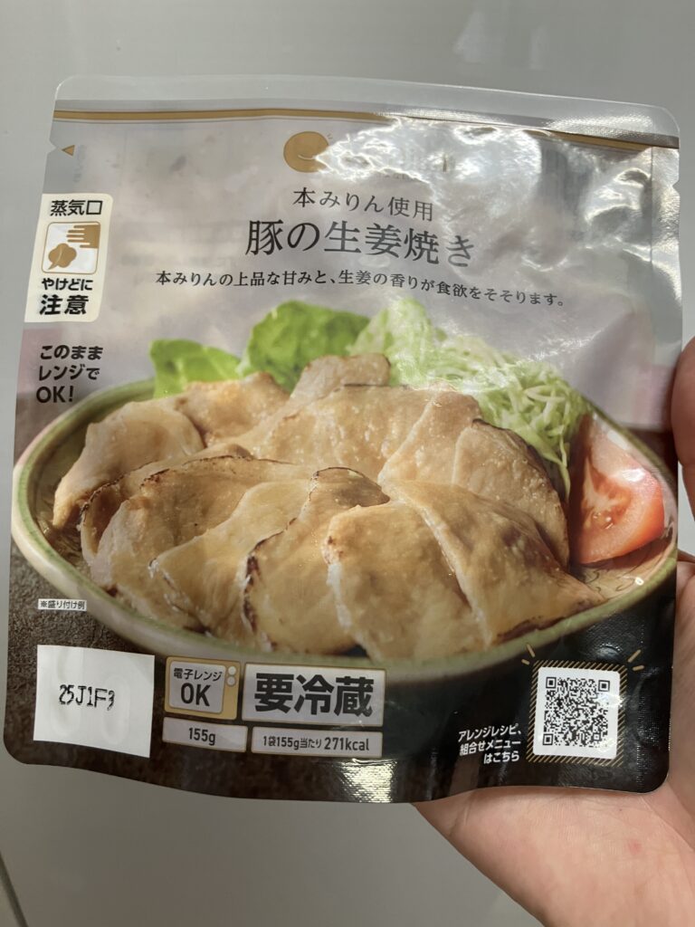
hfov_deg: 49.7
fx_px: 750
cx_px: 348
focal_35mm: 28
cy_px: 464
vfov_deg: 63.4
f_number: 1.8
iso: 125
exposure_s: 1/50
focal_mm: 3.99
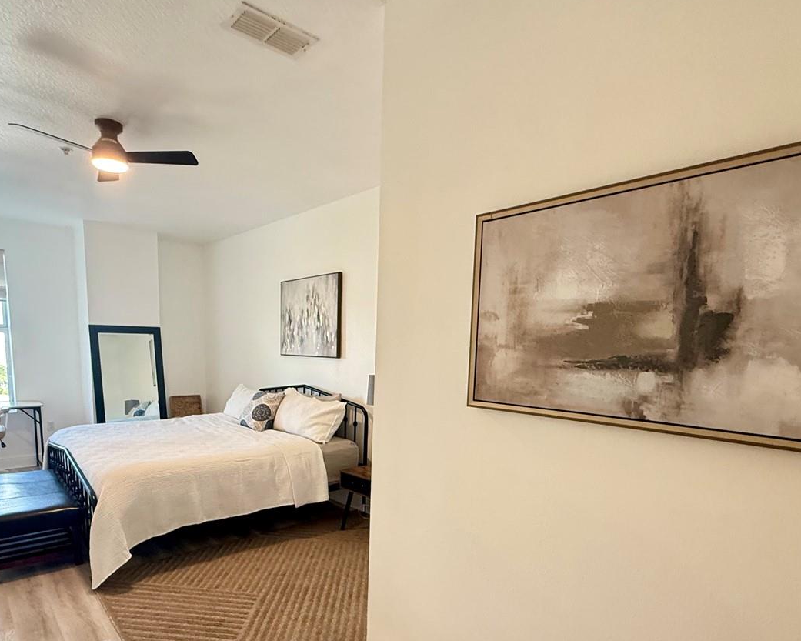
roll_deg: -1.2
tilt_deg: -7.5
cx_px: 360
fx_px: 498
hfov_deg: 77.4
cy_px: 415
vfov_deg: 64.2
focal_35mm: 21
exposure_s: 1/60
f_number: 2.2
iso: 320
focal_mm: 2.22
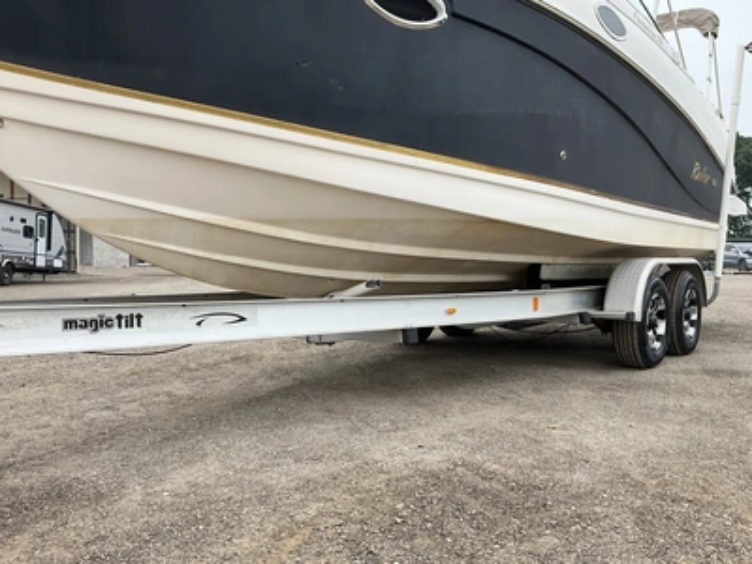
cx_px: 376
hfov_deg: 61.7
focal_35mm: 29
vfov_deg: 48.2
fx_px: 630
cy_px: 282
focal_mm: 3
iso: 25
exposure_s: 1/842
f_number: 1.8
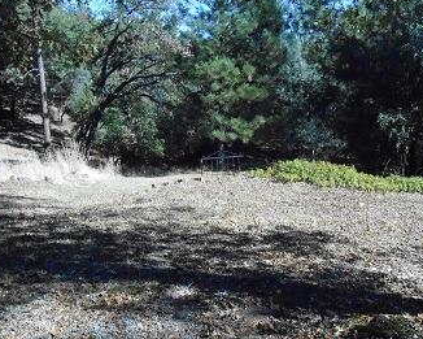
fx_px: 438
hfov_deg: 51.4
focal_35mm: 35
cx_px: 235
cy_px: 173
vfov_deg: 42.2
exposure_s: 1/640
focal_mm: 4.6
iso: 1600
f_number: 11.5
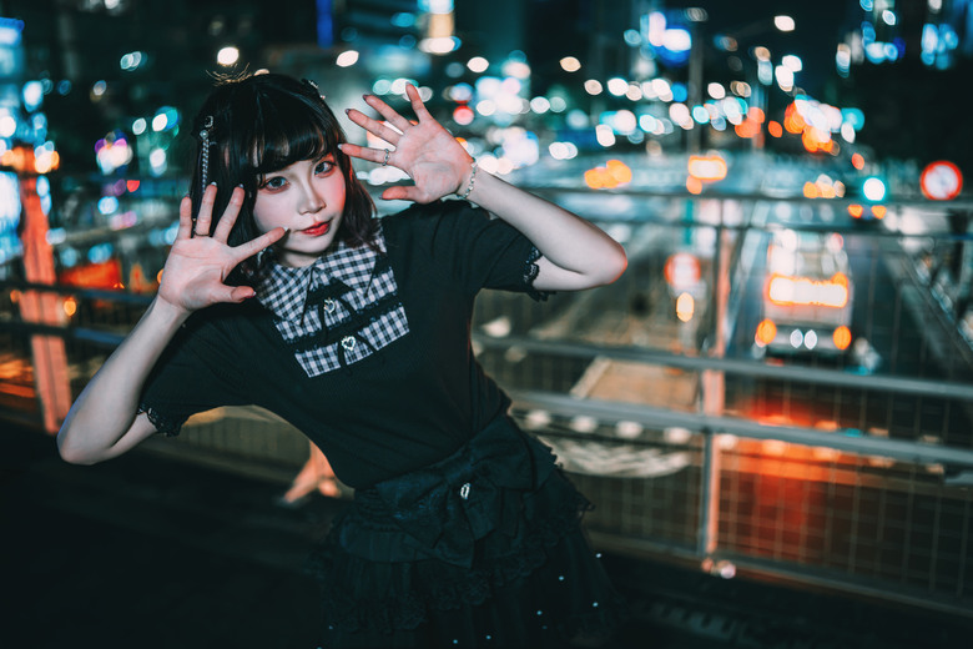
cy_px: 324
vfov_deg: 37.9
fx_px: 946
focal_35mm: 35
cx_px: 486
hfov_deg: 54.4
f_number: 1.4
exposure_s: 1/80
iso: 200
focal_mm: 35
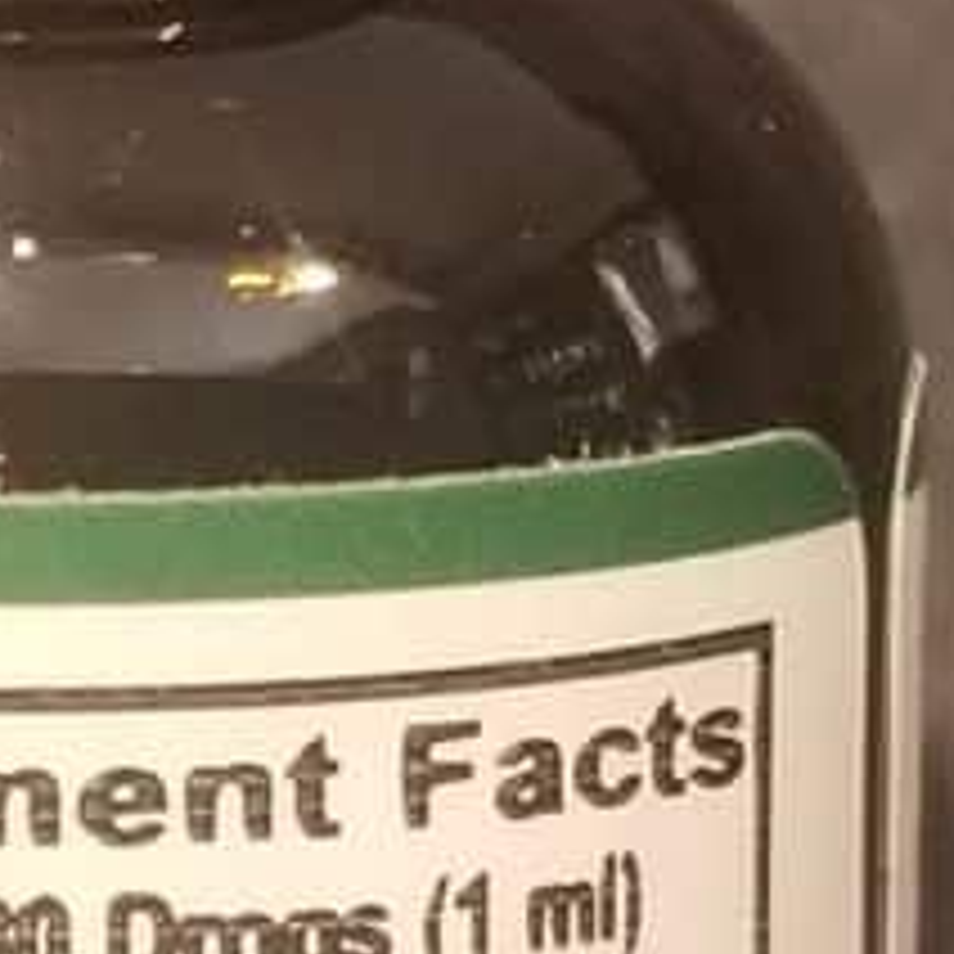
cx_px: -238
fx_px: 6922
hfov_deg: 7.8
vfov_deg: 7.9
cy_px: 670
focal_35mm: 222
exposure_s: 1/15
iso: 250
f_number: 1.7
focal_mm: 4.25
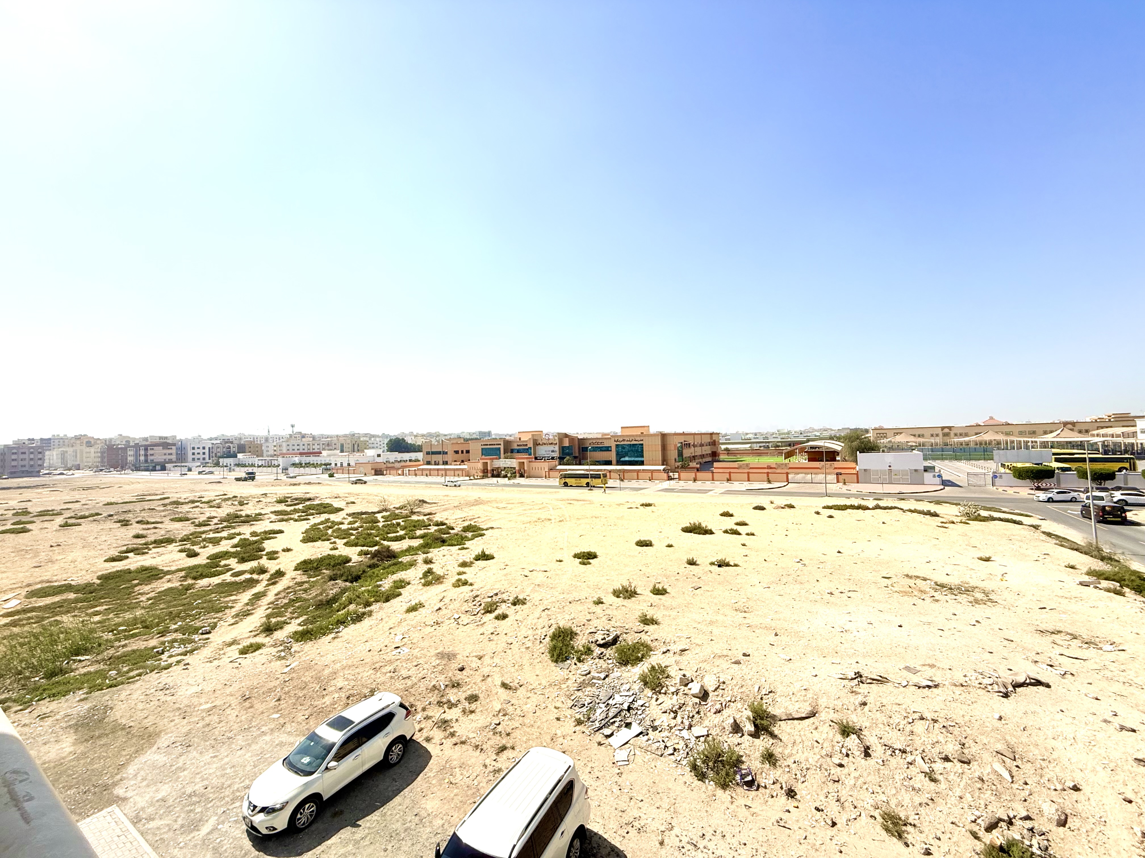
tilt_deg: +2.4
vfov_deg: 85.7
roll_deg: +2.3
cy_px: 429
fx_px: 463
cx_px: 572
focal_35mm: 14
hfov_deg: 102.1
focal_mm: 2.22
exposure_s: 1/2976
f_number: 2.2
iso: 50
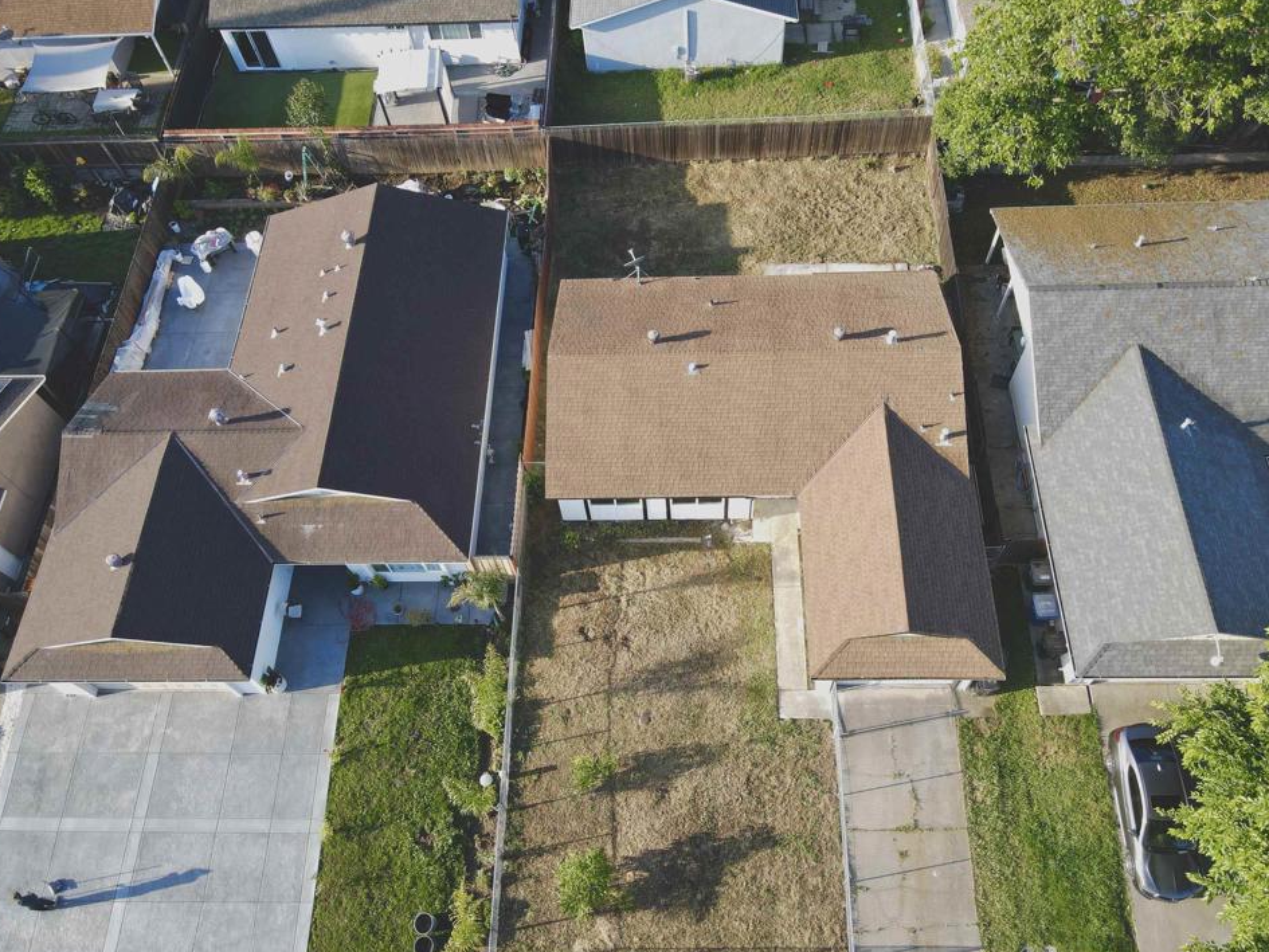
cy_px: 490
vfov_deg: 53.1
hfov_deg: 67.3
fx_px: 953
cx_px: 667
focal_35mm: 26
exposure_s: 1/90
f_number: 2.8
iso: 100
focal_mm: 4.5
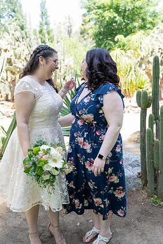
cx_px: 87
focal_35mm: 40
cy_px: 121
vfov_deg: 48.4
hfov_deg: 33.4
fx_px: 271
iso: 250
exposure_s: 1/250
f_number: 3.5
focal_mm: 37
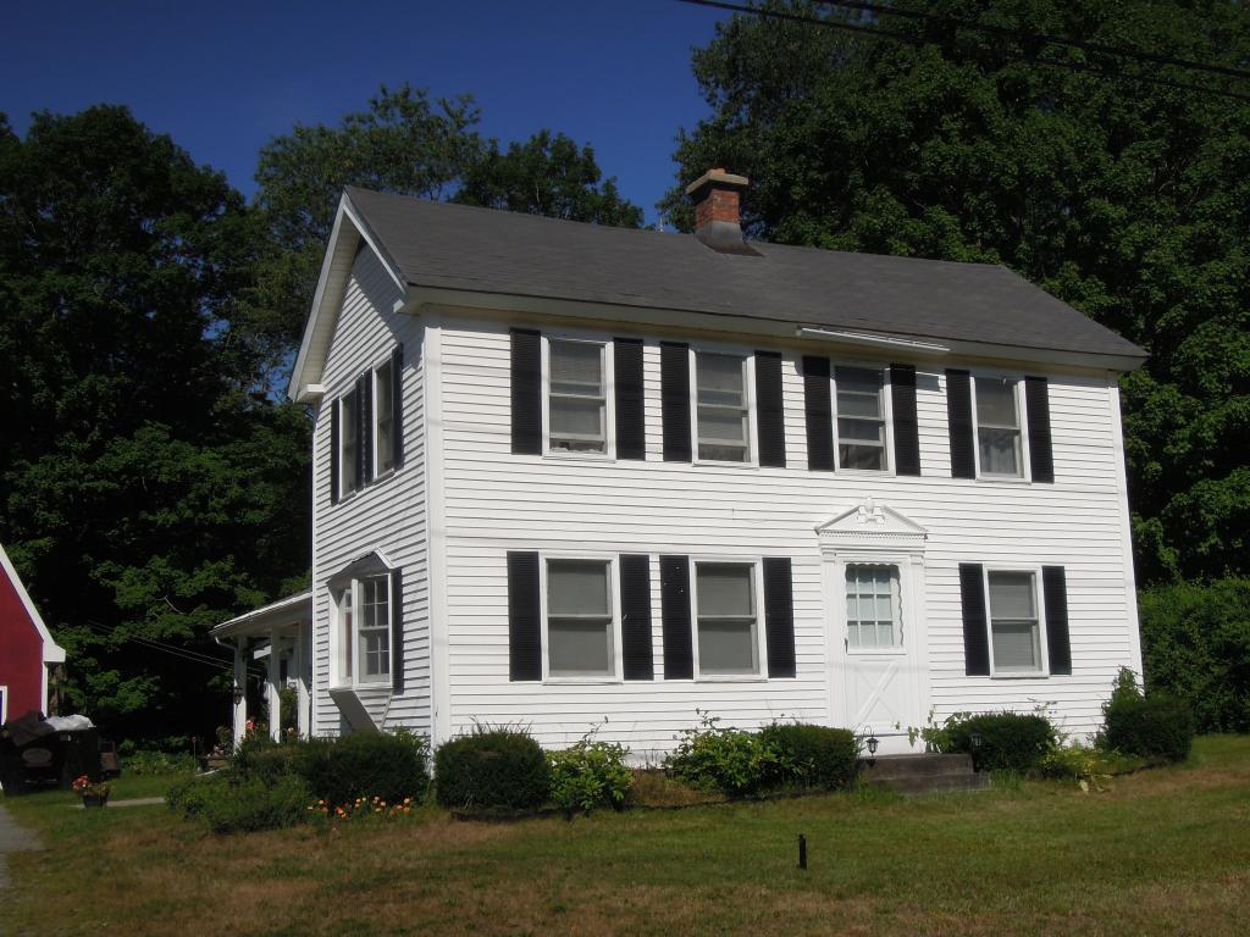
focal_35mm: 45
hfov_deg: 42.1
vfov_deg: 32.2
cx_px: 625
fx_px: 1625
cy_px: 468
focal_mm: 8.1
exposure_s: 1/1600
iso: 160
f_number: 6.3
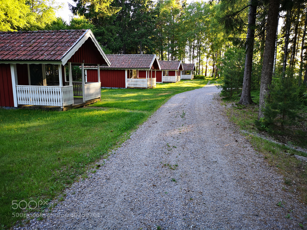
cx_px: 154
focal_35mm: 27
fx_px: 239
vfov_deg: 51.4
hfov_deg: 65.3
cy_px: 115
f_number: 1.8
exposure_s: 1/120
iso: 80
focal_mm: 3.95
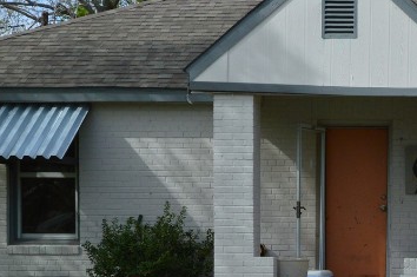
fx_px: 1134
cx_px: 442
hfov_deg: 20.0
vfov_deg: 13.8
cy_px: 243
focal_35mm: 98
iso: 400
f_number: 11
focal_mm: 20
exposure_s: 1/500
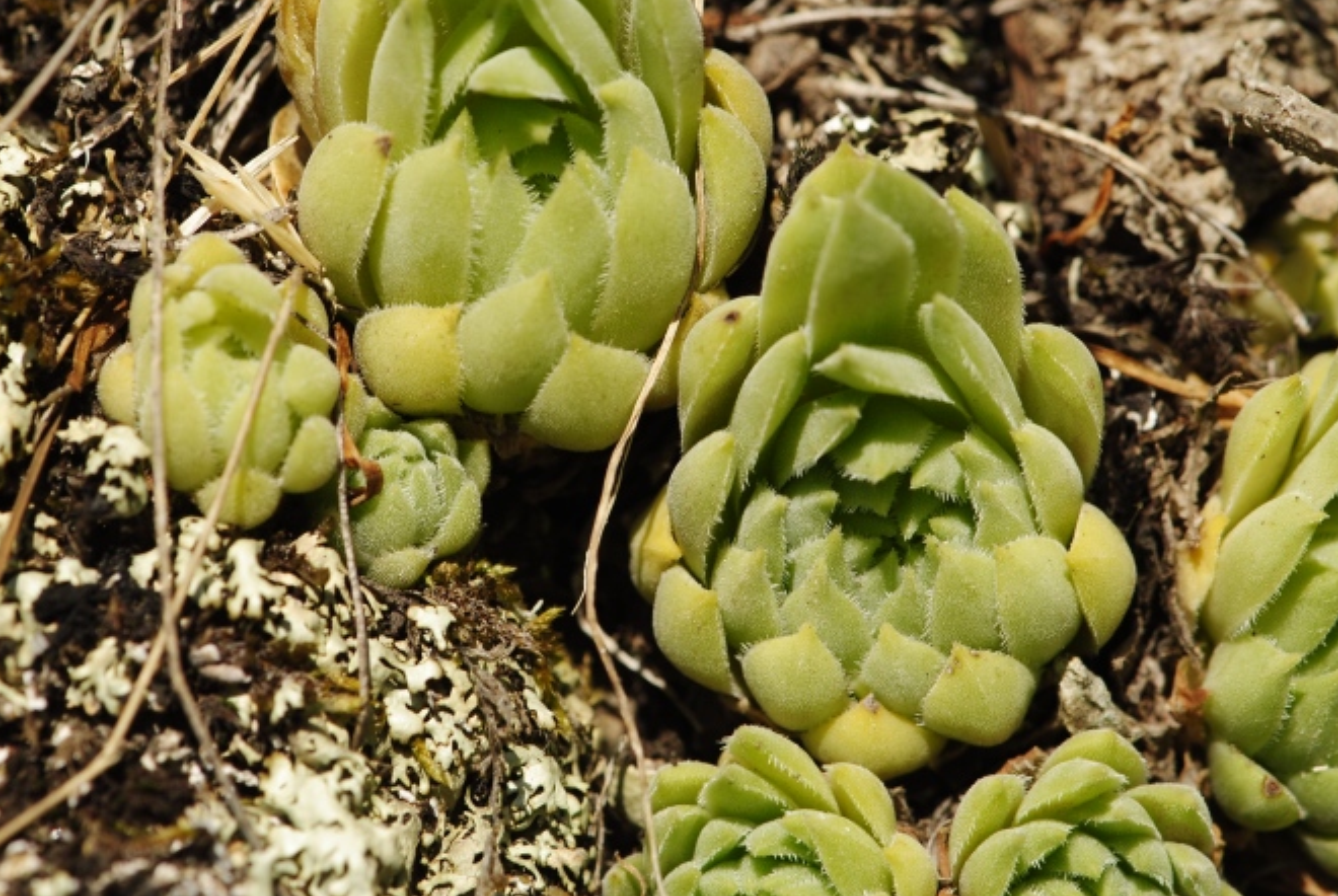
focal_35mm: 155
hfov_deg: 13.3
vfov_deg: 8.9
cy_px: 373
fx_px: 5754
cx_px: 633
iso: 100
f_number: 8
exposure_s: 1/320
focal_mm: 85
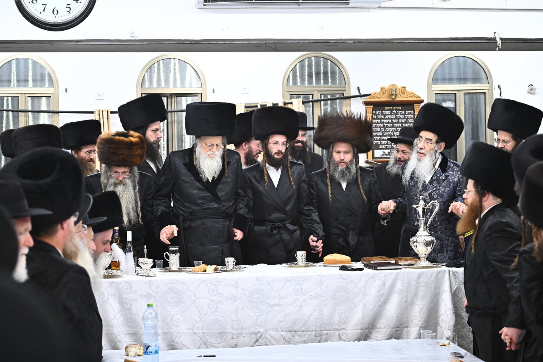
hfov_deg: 26.0
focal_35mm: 78
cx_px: 272
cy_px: 181
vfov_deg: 17.5
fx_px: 1176
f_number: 5
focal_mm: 78
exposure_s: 1/200
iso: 1250
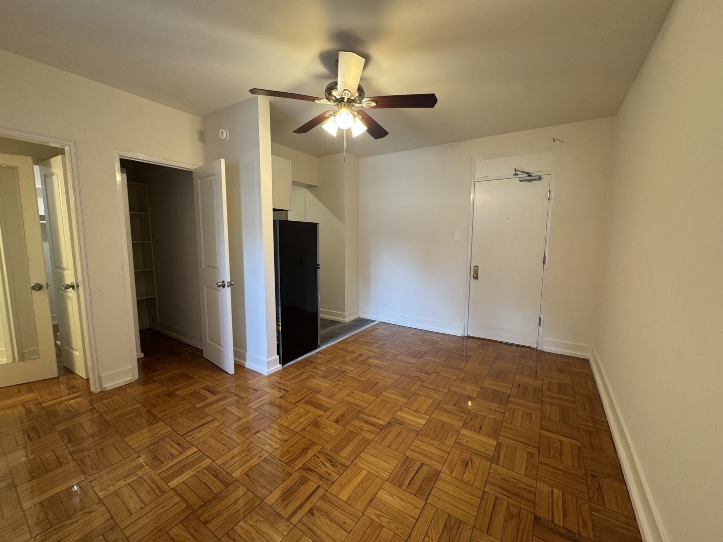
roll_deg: +0.2
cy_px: 271
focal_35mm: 14
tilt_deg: -7.0
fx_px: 292
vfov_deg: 85.7
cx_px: 362
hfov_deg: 102.1
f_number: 2.2
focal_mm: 2.22
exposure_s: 1/60
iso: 200
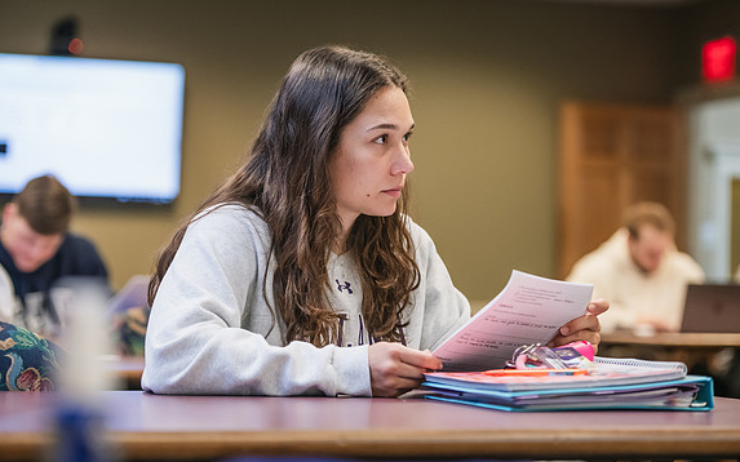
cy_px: 223
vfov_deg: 13.3
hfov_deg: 21.2
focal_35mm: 98
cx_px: 369
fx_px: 1976
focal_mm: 95
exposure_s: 1/200
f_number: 3.2
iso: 1600
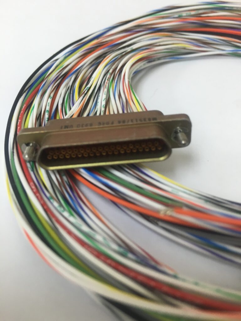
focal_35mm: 29
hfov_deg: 48.2
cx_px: 120
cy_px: 160
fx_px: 269
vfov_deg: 61.7
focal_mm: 4.15
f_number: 2.2
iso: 32
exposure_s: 1/30
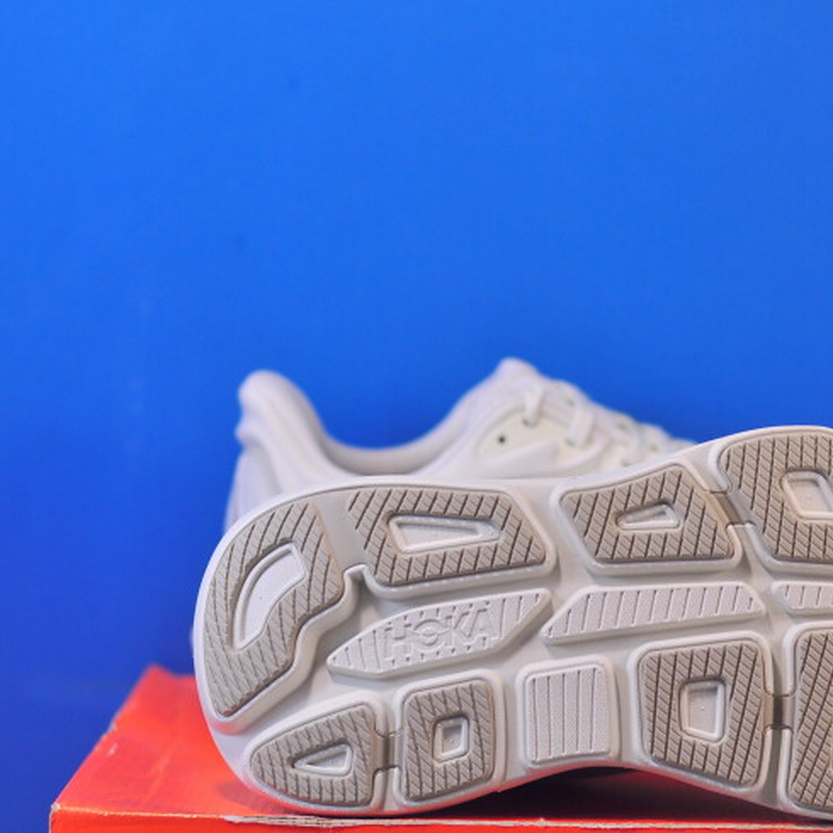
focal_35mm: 104
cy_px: 443
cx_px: 636
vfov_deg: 16.7
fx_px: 2831
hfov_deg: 16.6
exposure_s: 1/320
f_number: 2.5
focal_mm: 50
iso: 250
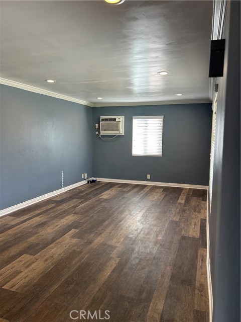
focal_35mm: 26
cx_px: 120
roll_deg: -0.7
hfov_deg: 53.1
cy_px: 161
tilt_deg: -6.1
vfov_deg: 67.3
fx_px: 241
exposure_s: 1/120
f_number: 1.5
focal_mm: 5.7
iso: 80
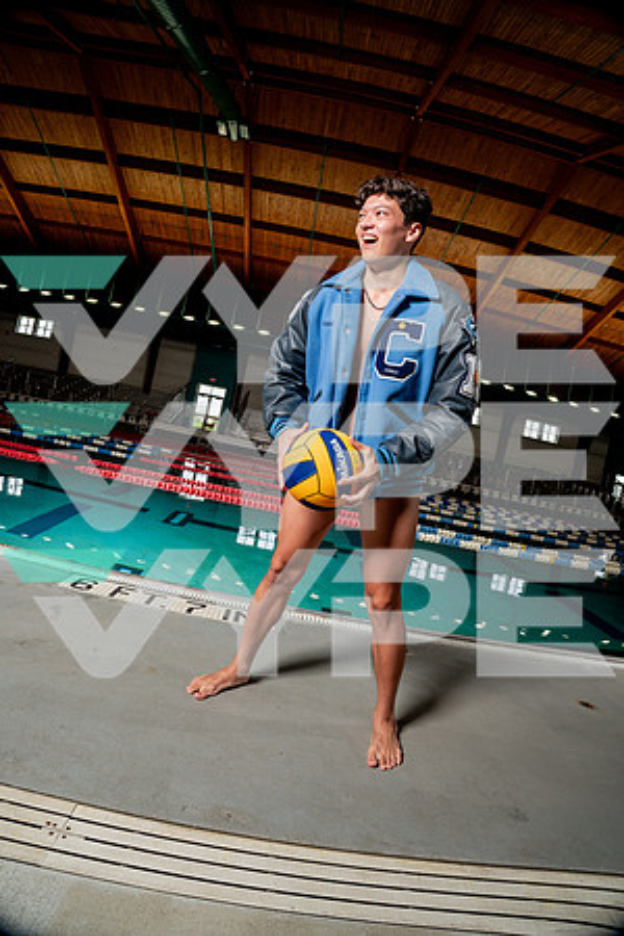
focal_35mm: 20
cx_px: 312
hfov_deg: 61.9
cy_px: 468
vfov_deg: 84.0
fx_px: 520
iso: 400
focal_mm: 20
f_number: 6.3
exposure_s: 1/250
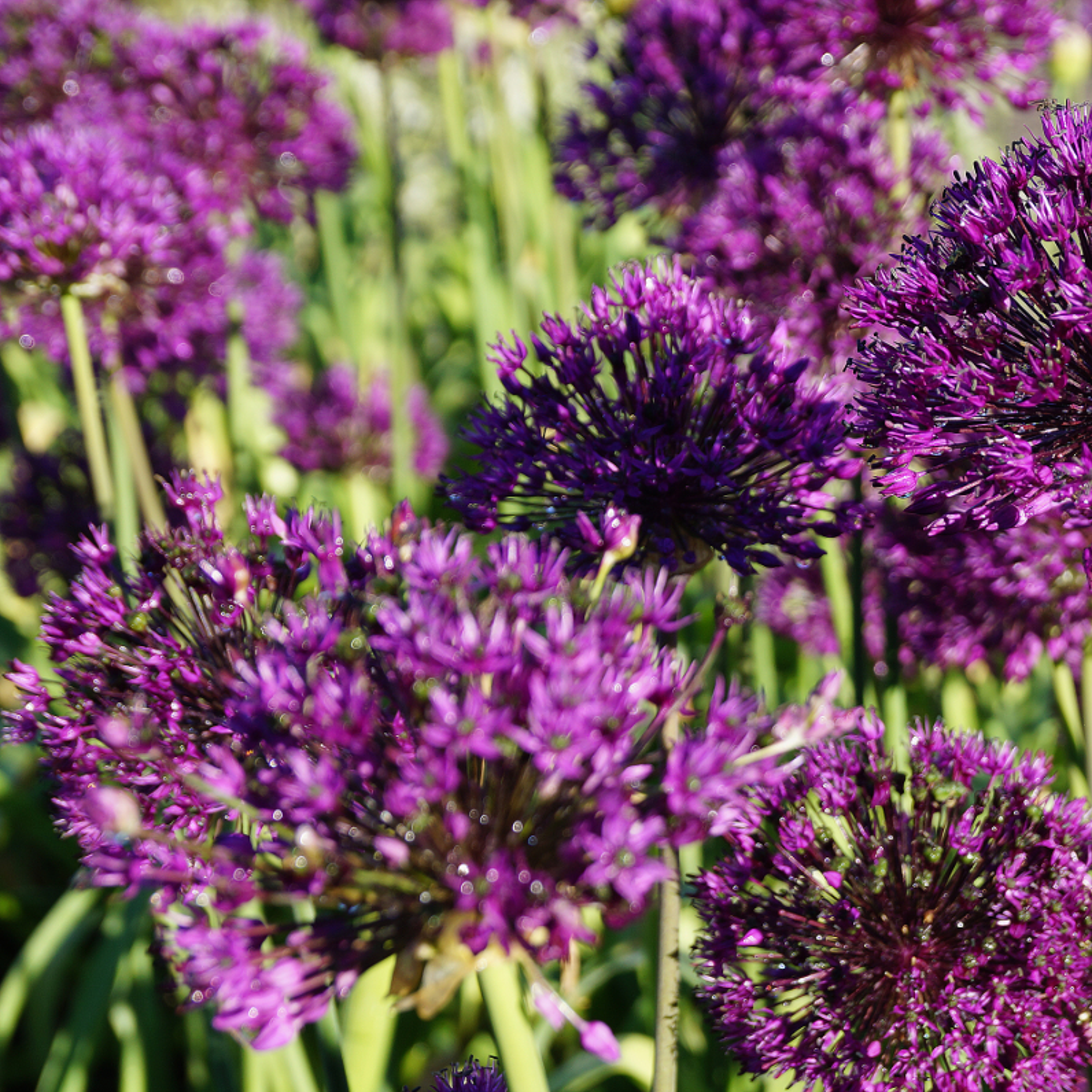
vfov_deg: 16.5
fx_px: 3770
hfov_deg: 16.4
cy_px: 546
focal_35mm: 106
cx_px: 804
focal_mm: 55
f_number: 8
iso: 100
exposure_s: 1/125
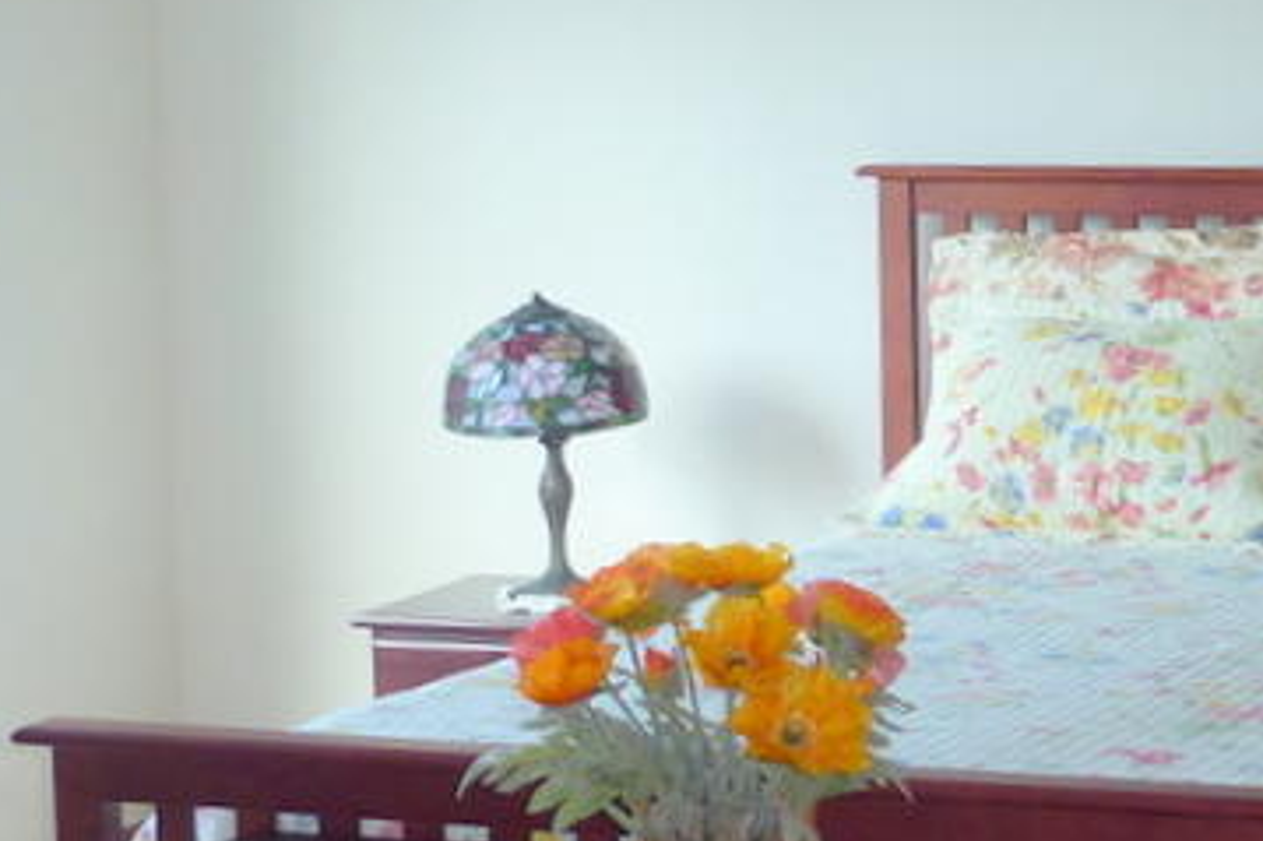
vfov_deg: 15.7
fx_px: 3051
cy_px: 394
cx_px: 1168
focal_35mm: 87
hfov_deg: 22.7
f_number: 3.4
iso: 125
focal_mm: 5
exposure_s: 1/30
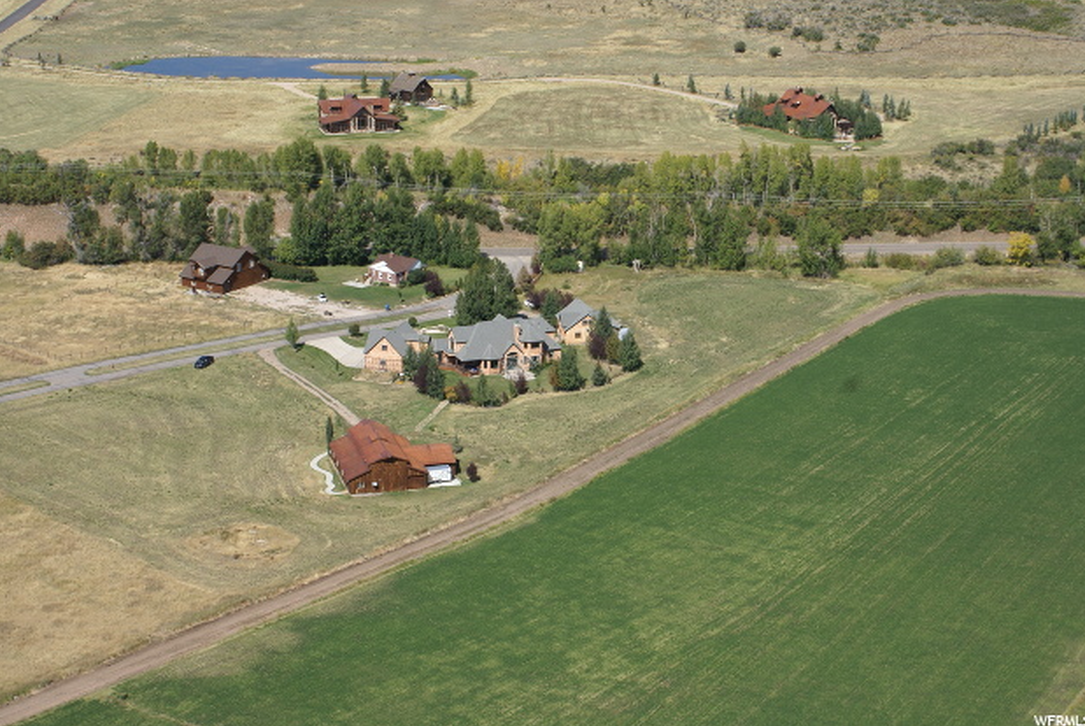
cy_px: 352
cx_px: 529
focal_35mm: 62
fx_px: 1870
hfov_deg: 32.3
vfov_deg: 22.0
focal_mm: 40
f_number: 13
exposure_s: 1/160
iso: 100
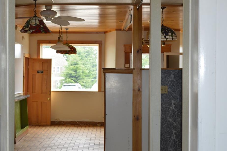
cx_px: 102
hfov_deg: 33.4
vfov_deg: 22.6
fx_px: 378
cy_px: 72
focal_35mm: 60
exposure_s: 1/125
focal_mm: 36
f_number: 5
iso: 360
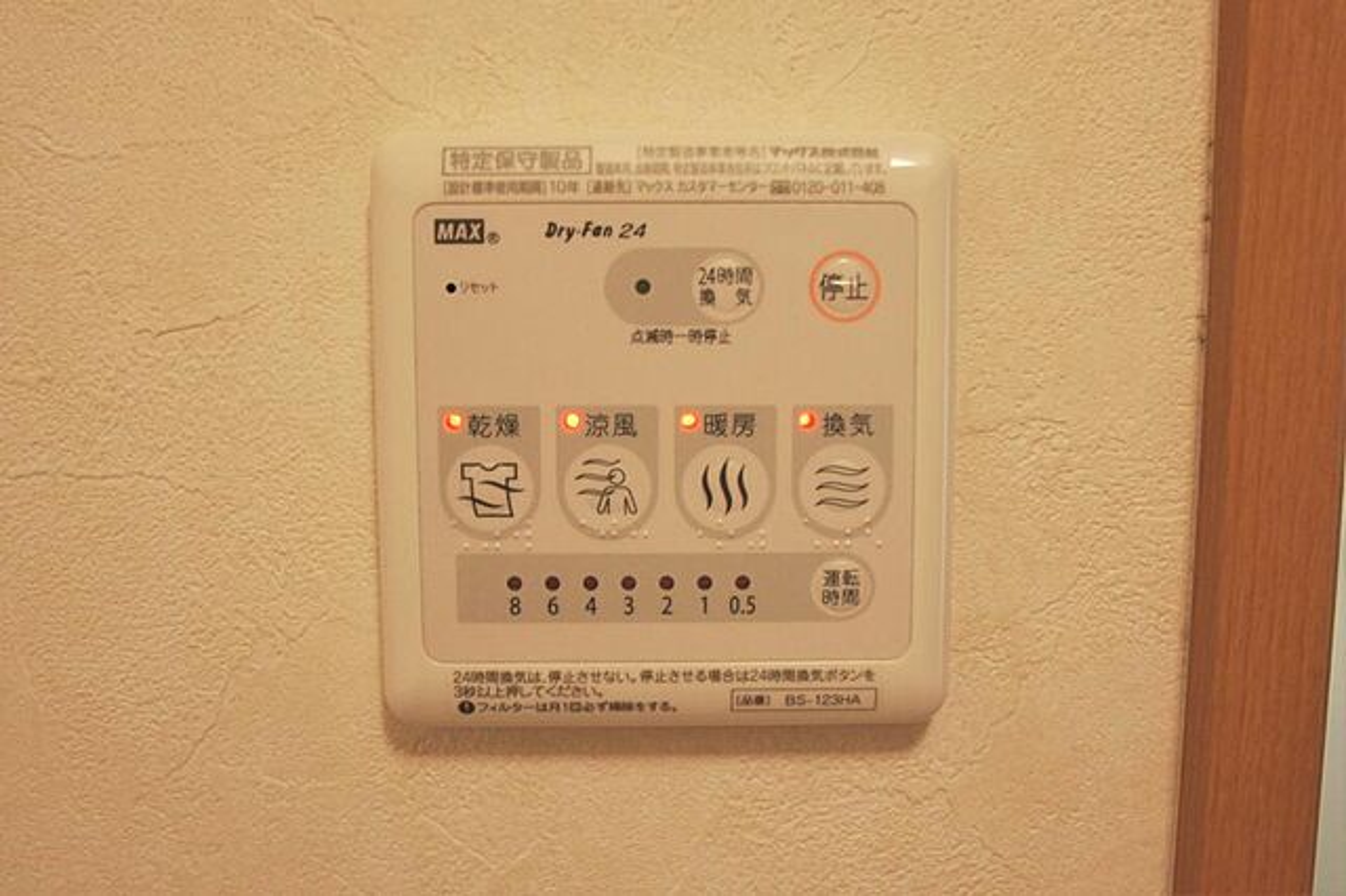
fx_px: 1345
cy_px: 448
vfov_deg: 36.8
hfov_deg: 53.2
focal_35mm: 36
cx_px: 673
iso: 500
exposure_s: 1/40
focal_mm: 24
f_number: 4.5
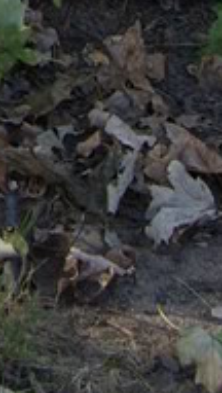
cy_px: -531
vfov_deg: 7.1
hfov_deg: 4.1
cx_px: -464
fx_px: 2981
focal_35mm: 286
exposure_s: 1/30
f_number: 8
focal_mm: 34
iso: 400
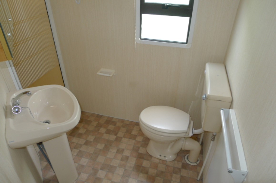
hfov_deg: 73.8
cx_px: 138
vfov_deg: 52.9
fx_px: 184
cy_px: 92
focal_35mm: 24
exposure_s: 1/60
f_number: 2
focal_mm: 5.1
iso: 160
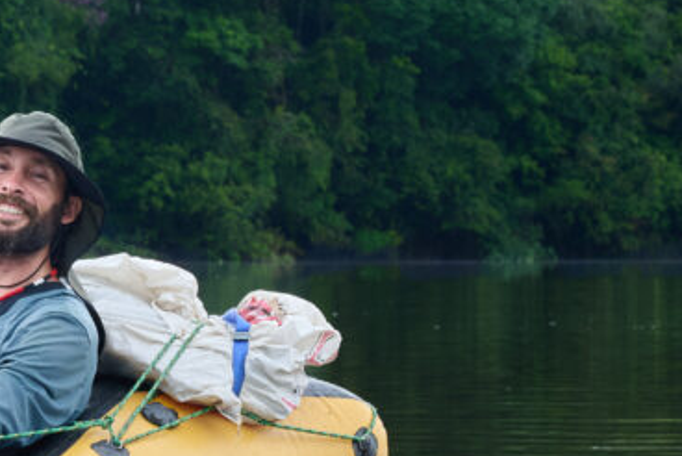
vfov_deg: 4.7
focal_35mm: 292
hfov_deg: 7.0
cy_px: 236
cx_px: -252
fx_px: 5536
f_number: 13
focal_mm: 105
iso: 800
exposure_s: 1/80
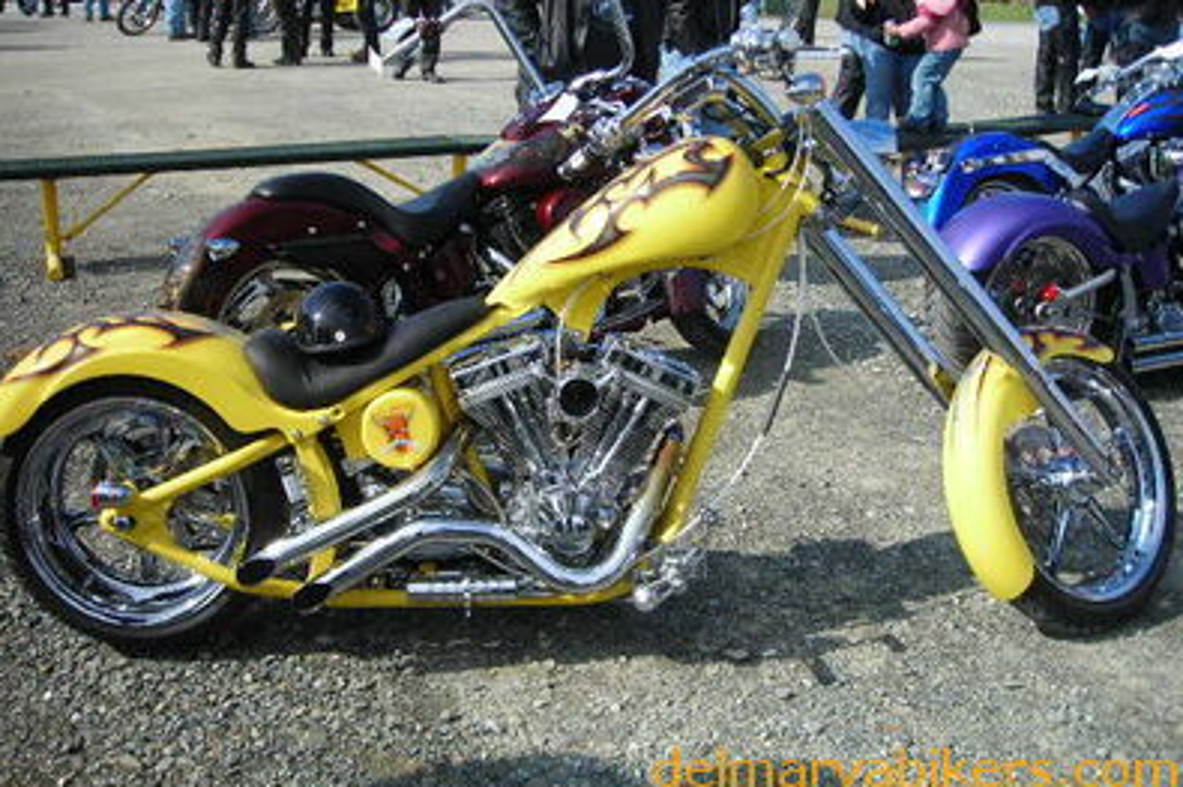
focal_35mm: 40
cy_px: 347
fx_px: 1314
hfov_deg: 48.5
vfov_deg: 33.3
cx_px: 590
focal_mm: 6.3
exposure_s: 1/151
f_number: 6.4
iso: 50
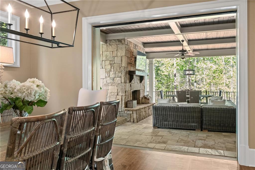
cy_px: 85
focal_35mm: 29
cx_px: 128
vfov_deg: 44.9
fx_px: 205
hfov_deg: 63.7
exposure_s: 1/40
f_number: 6.3
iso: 1250
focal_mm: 29
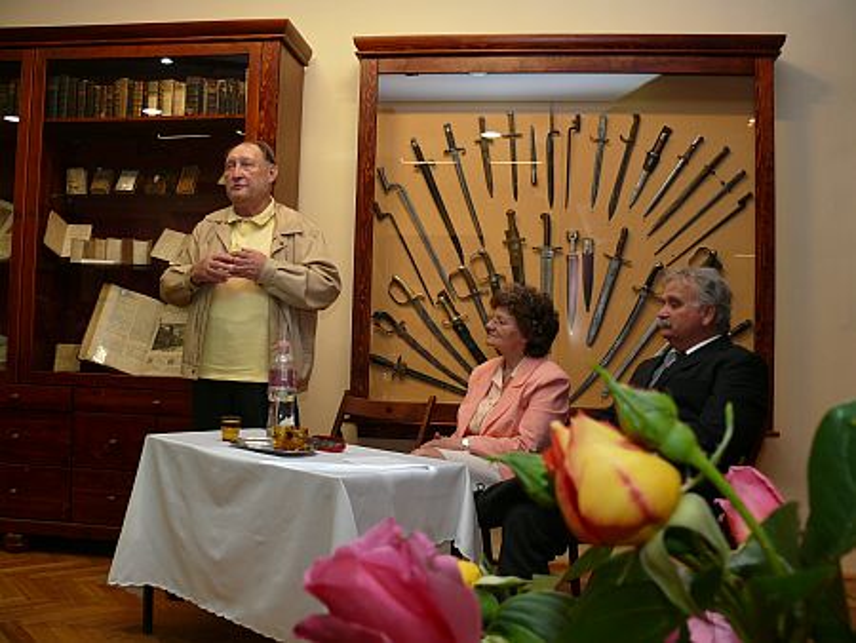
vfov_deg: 40.7
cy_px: 322
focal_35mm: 35
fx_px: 866
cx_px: 428
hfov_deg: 52.6
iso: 100
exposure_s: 1/30
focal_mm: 7.4
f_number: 4
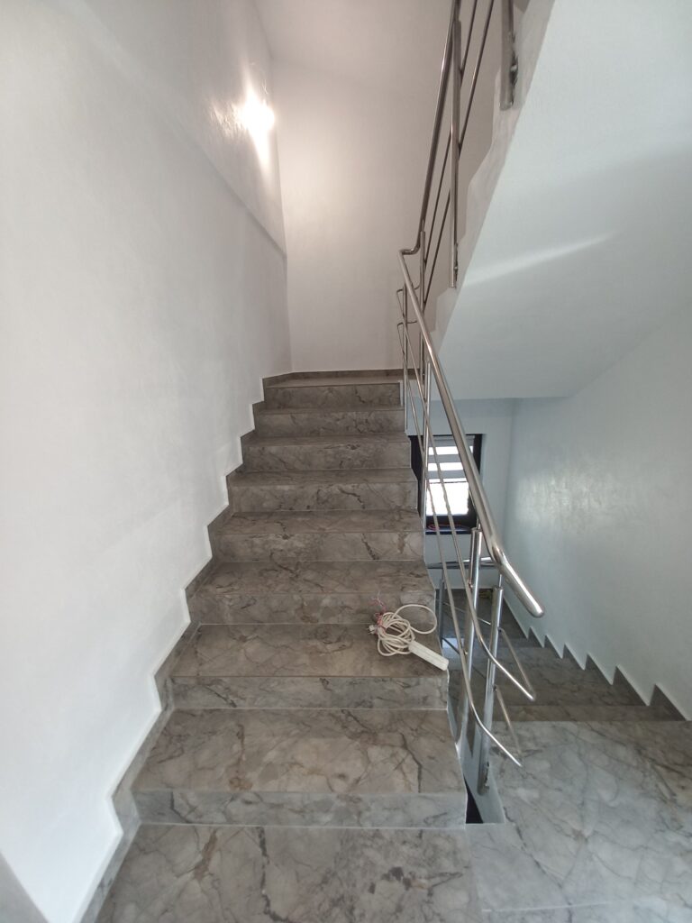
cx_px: 346
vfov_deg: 106.2
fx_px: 347
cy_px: 462
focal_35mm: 13
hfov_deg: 89.9
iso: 125
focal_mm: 1.42
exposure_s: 1/33.3
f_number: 2.2
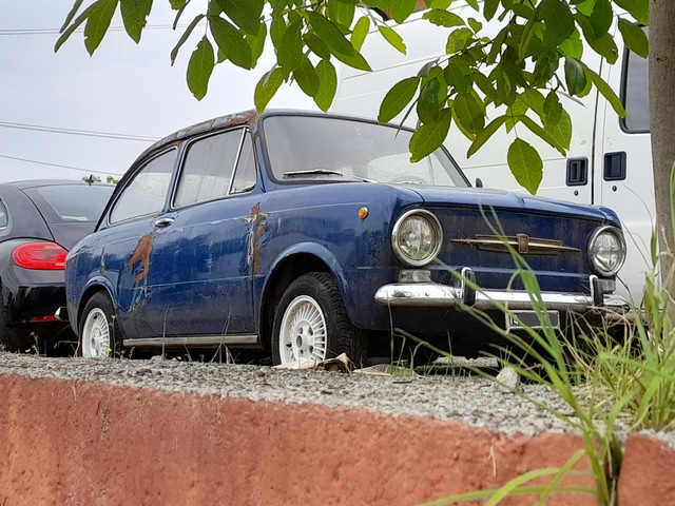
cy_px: 253
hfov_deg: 69.4
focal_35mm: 25
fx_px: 487
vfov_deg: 54.9
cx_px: 338
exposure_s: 1/294
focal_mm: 4.6
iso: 20
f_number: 2
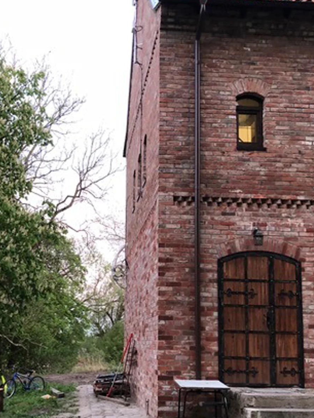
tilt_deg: +8.7
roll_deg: -0.3
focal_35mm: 44
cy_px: 268
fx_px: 532
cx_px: 115
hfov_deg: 32.7
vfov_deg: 42.5
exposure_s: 1/17
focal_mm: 3.99
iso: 80
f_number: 1.8
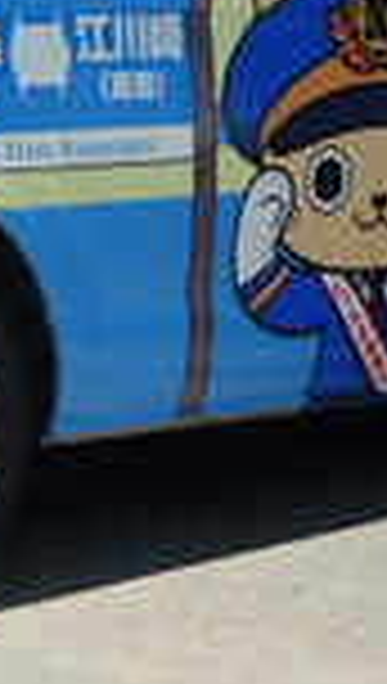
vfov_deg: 10.8
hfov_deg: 6.2
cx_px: 4
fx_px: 3560
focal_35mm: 196
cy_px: -54
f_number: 4.4
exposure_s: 1/500
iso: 160
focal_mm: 10.1
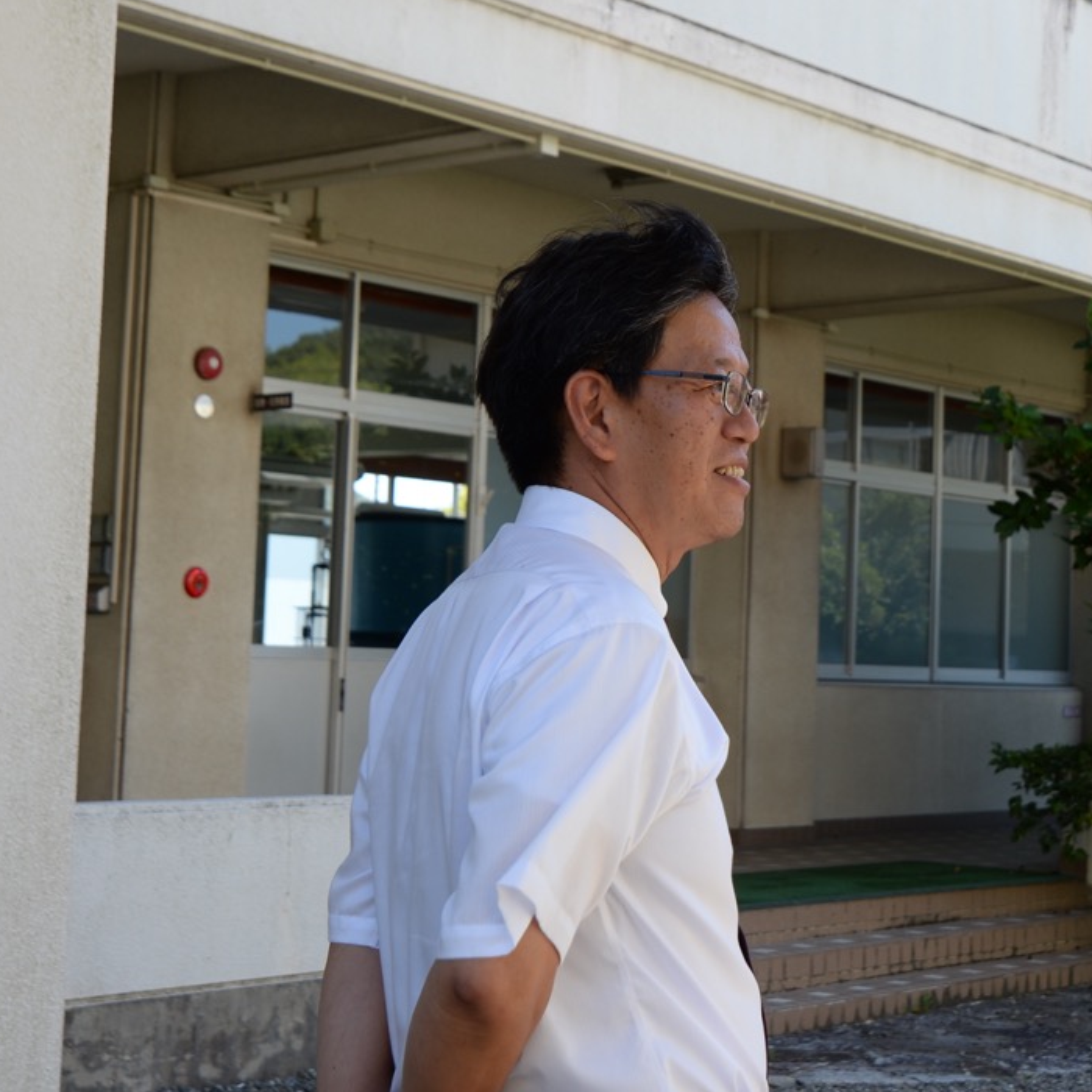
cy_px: 425
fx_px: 2427
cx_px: 803
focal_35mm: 68
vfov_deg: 25.3
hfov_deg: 25.1
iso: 200
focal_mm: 35
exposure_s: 1/250
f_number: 6.3
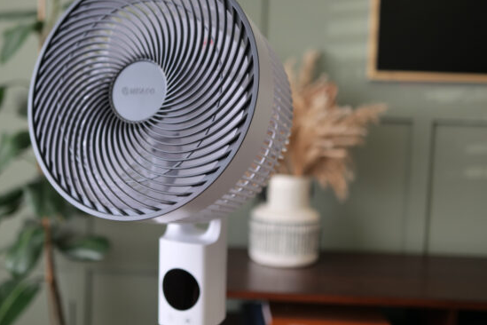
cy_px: 149
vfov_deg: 27.5
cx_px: 176
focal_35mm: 49
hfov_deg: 40.0
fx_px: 663
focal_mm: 35
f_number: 1.8
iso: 250
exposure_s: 1/60
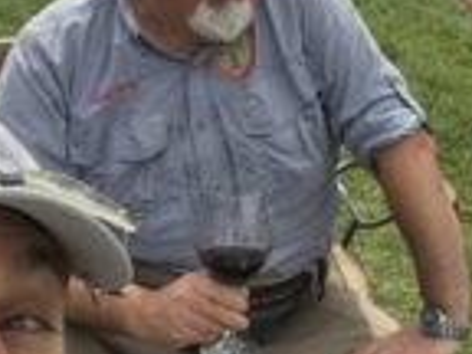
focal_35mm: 111
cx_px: 462
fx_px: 1514
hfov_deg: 17.4
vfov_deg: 13.3
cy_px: 105
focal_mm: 2.87
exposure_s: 1/583
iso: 25
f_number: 2.2
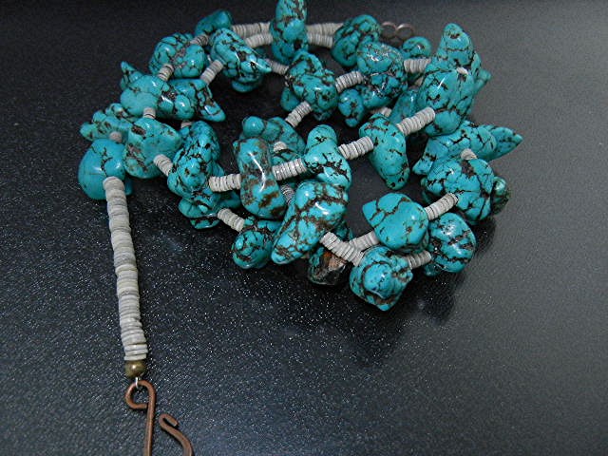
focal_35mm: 34
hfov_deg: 54.0
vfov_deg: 41.8
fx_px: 597
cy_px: 228
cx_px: 304
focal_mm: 6.2
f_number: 7.2
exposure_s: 1/30
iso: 800
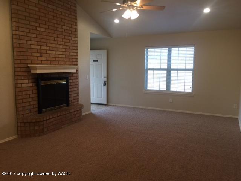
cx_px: 120
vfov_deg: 48.2
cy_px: 90
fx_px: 202
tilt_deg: -6.3
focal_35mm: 29
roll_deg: -0.6
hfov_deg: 61.7
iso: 50
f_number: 2.2
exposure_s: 1/30
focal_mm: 4.15
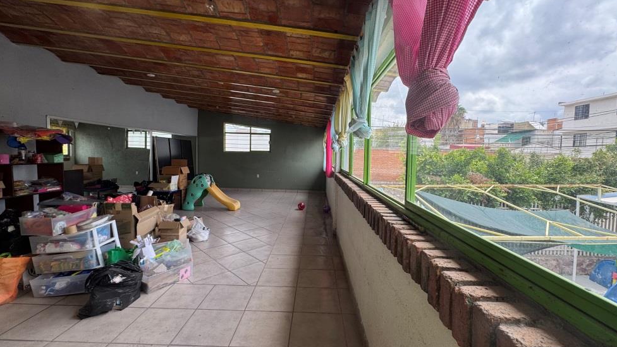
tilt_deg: -3.1
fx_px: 262
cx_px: 312
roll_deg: -0.7
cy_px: 167
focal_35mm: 16
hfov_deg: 99.4
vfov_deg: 67.1
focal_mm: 2.22
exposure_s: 1/133
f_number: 2.2
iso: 40
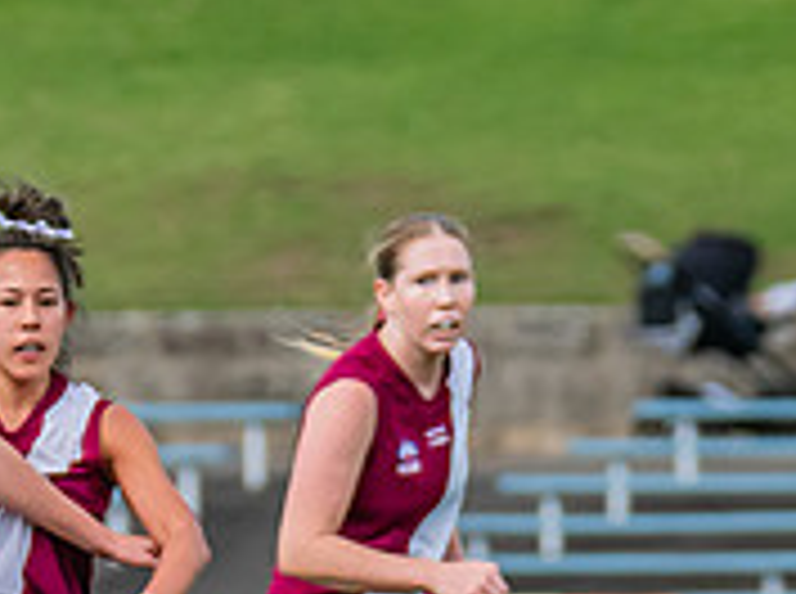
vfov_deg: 1.0
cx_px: -198
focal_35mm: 1461
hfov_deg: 1.4
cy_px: 534
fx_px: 33528
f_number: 5
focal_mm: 240
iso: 800
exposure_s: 1/1600
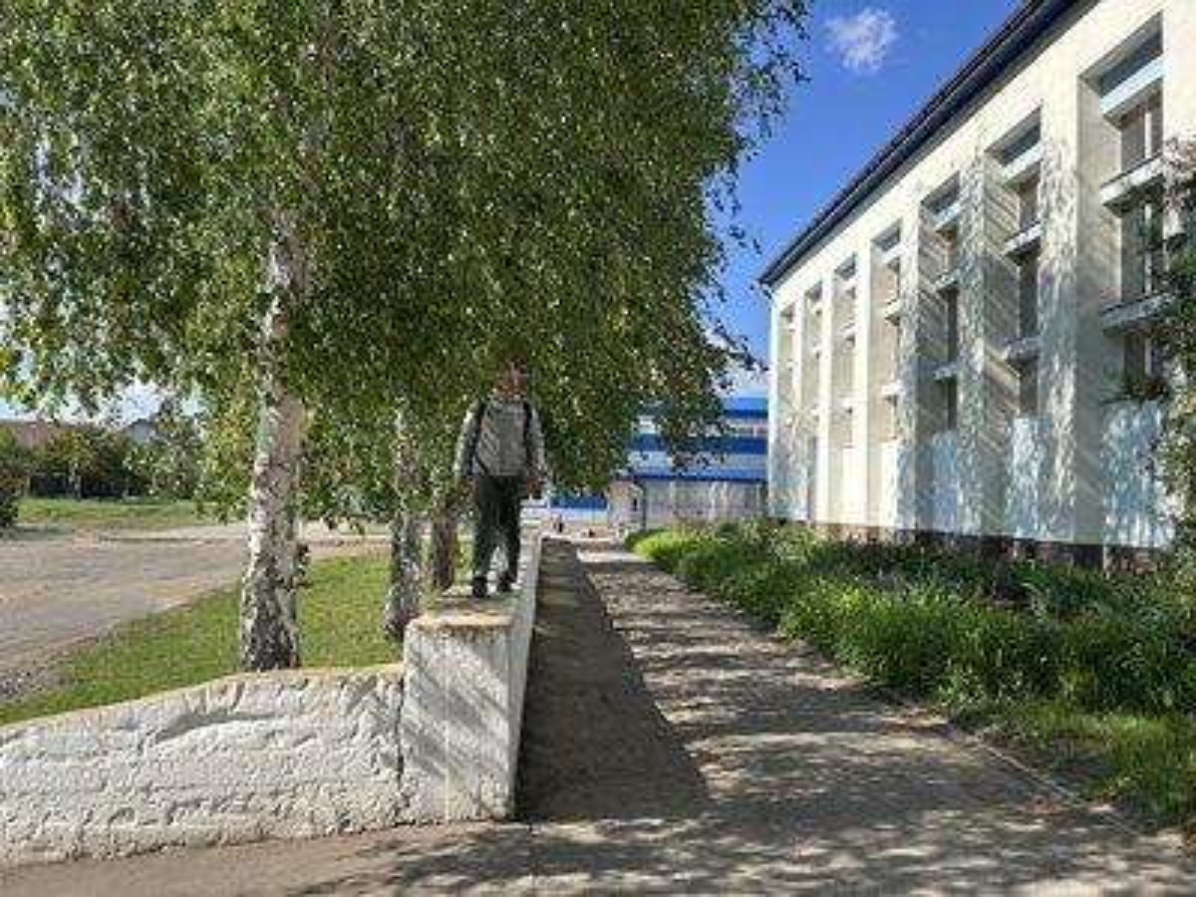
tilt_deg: +2.6
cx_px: 598
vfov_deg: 53.1
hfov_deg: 67.3
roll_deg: -2.1
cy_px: 448
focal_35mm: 26
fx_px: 898
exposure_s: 1/2571
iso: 50
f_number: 1.5
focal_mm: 5.7
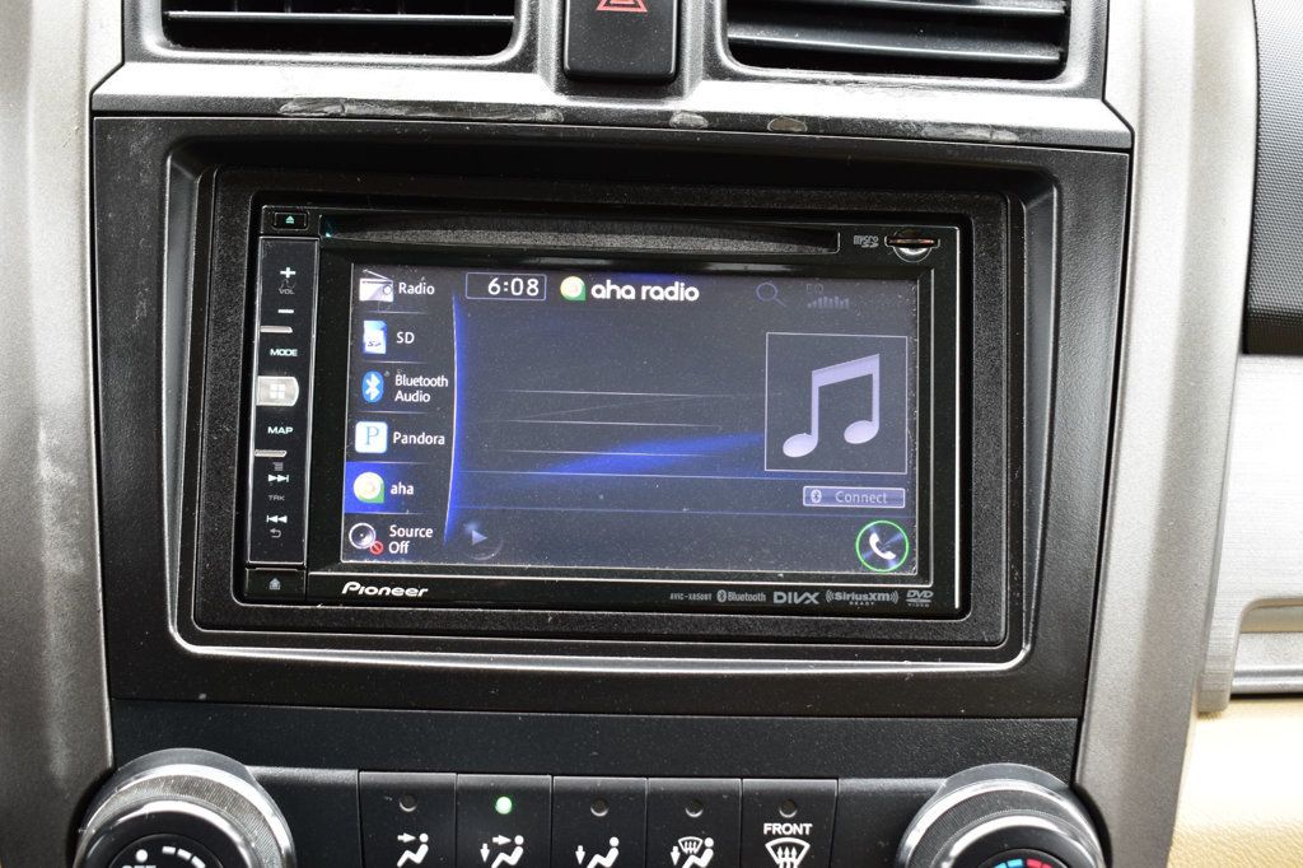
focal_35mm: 48
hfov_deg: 41.1
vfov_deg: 28.1
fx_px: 1737
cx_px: 652
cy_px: 434
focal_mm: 32
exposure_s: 1/20
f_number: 6.3
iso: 400
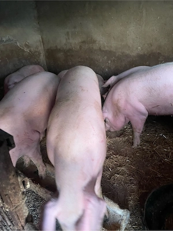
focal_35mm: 25
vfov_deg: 69.4
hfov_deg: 54.9
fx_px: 167
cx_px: 86
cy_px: 116
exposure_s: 1/40
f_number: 1.6
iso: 640
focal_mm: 5.1
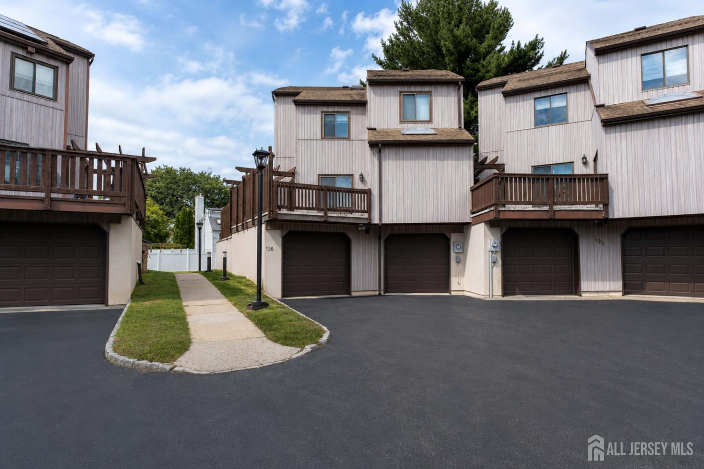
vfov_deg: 64.6
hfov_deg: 86.9
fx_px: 372
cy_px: 234
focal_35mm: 19
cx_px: 352
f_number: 10
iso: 320
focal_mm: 12.8
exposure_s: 1/125
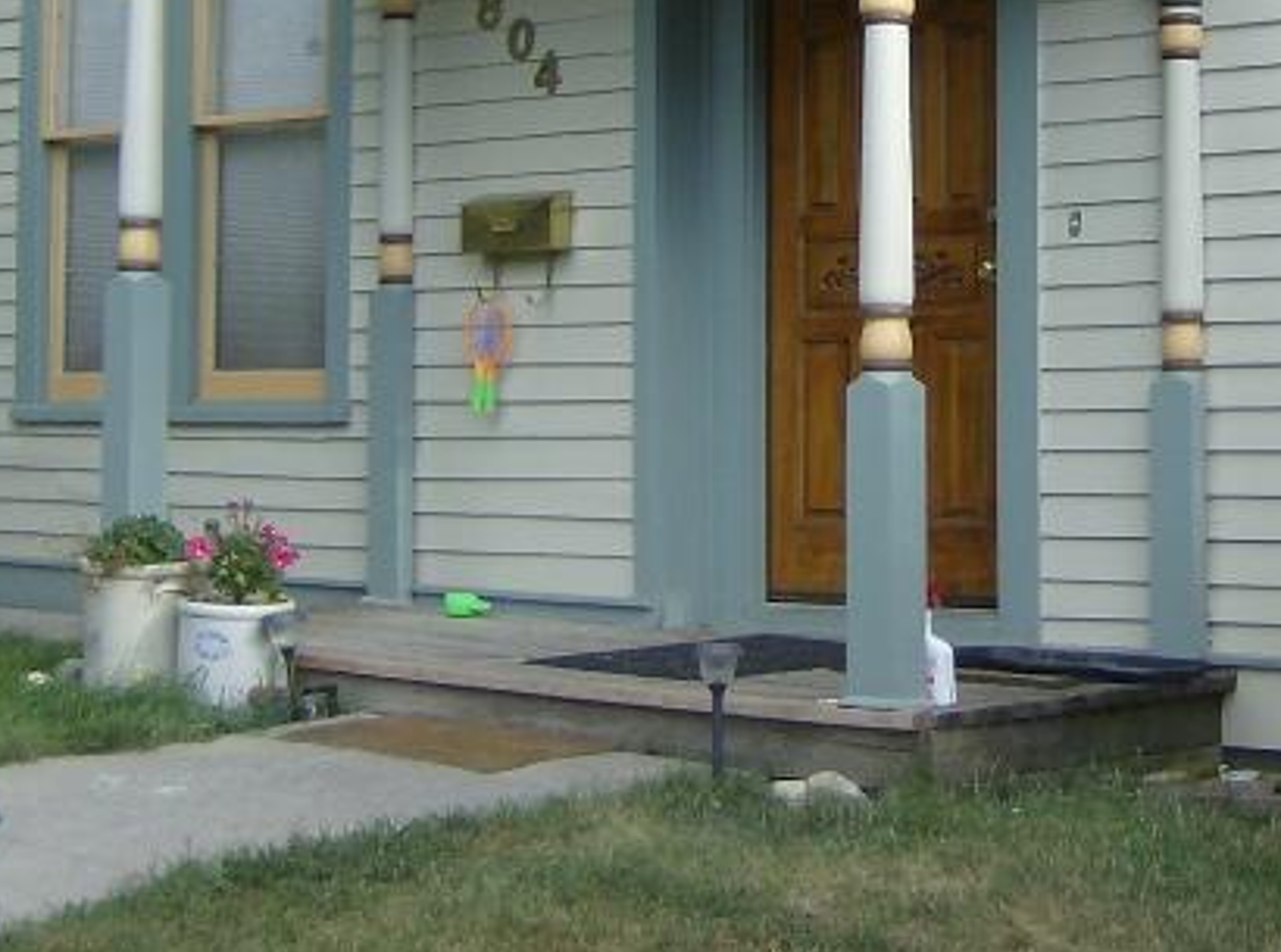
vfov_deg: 16.0
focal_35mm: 90
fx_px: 3321
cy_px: 11
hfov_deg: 21.5
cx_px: 1062
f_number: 2.8
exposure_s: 1/290
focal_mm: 6
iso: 100
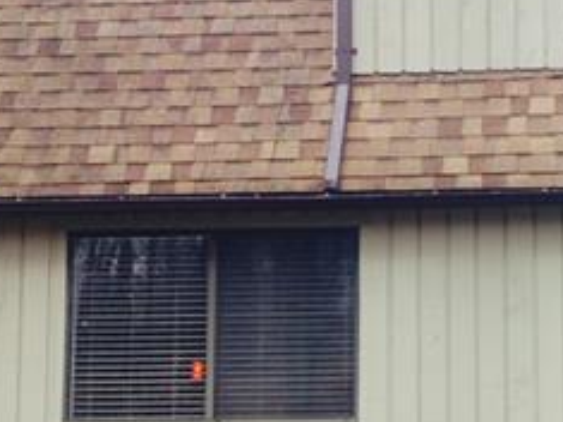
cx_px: 577
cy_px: 278
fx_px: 1463
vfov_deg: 16.4
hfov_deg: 21.0
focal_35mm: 90
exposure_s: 1/317
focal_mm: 4.12
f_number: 2.4
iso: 50
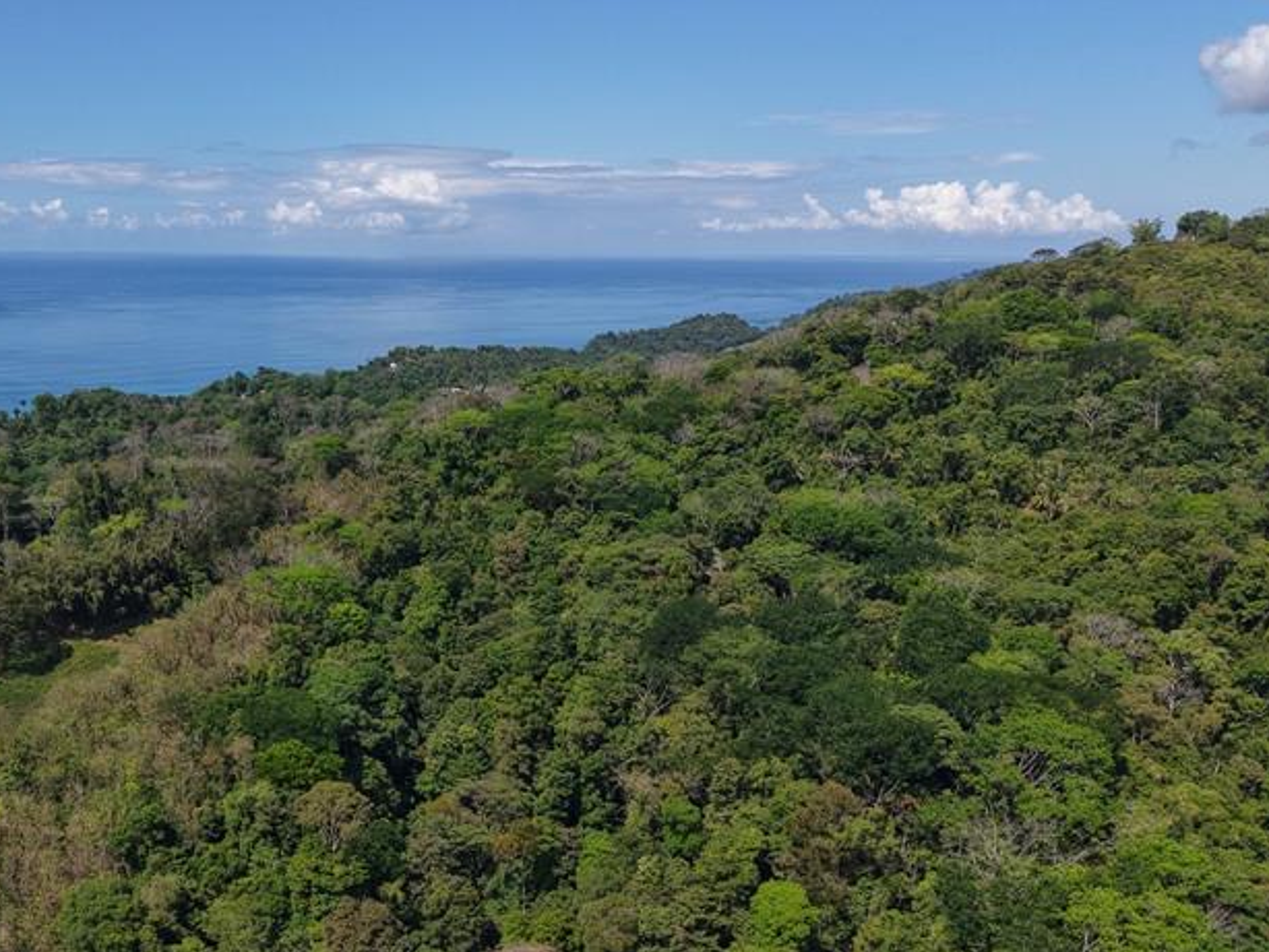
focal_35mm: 40
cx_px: 372
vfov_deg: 35.5
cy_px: 659
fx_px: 1467
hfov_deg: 45.7
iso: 180
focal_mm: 8.67
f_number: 1.8
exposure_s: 1/8000
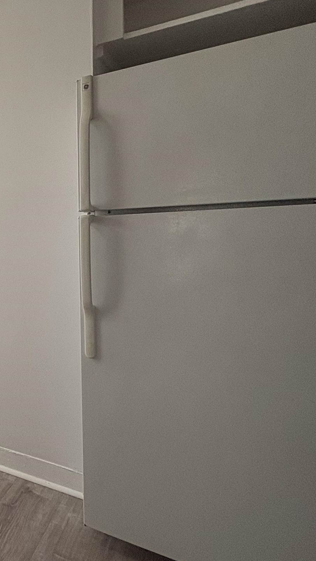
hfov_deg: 31.6
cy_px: 253
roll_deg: +2.8
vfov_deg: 65.9
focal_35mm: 29
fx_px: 432
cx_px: -88
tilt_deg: -3.9
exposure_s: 1/120
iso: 125
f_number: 2.2
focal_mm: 2.22
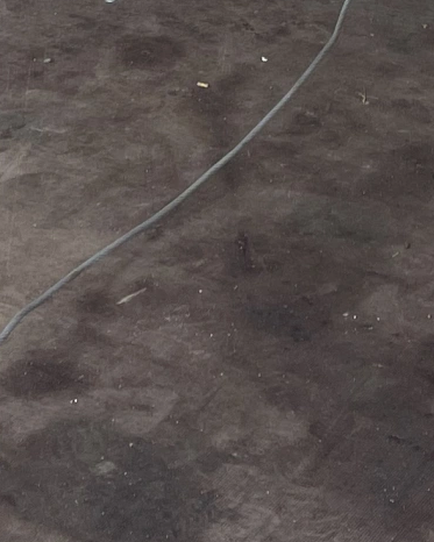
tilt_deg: -4.0
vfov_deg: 12.5
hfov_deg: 11.5
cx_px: 310
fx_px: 2151
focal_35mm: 134
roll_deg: -4.1
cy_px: -580
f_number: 1.6
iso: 32
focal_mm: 5.1
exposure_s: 1/265
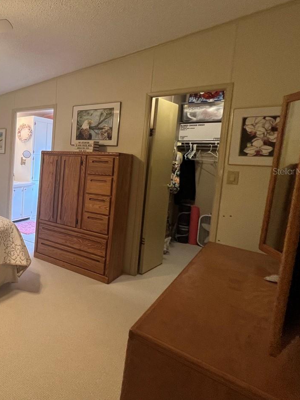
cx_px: -26
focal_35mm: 22
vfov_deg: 75.9
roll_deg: -2.3
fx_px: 254
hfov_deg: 46.2
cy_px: 171
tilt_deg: -5.0
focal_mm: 1.57
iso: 250
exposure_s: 1/120
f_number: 1.8
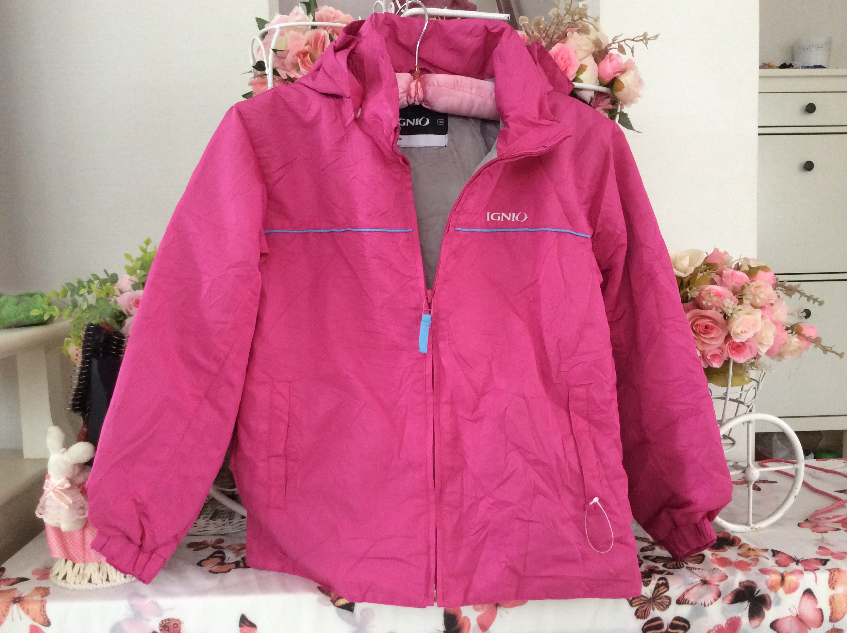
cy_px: 316
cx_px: 424
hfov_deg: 56.9
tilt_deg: -3.8
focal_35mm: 32
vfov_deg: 44.1
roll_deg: +2.9
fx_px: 782
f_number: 2.4
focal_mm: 3.3
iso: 125
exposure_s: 1/25
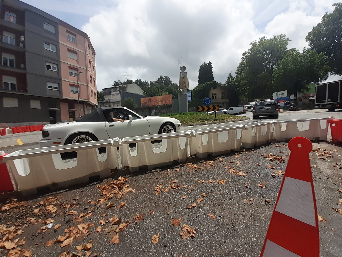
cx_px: 171
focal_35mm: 13
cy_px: 128
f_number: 2.2
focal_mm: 1.13
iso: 40
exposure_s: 1/2445
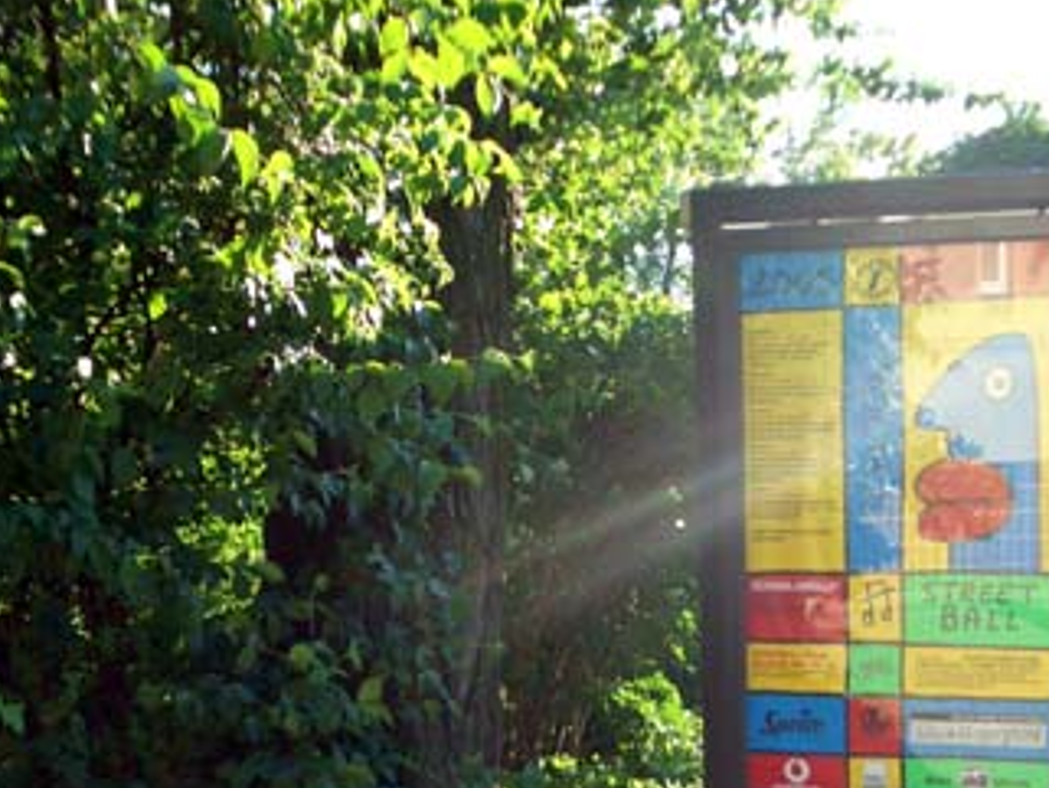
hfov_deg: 32.1
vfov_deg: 24.0
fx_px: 1819
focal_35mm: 60
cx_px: 461
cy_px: 642
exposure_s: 1/160
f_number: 2.6
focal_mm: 5.8
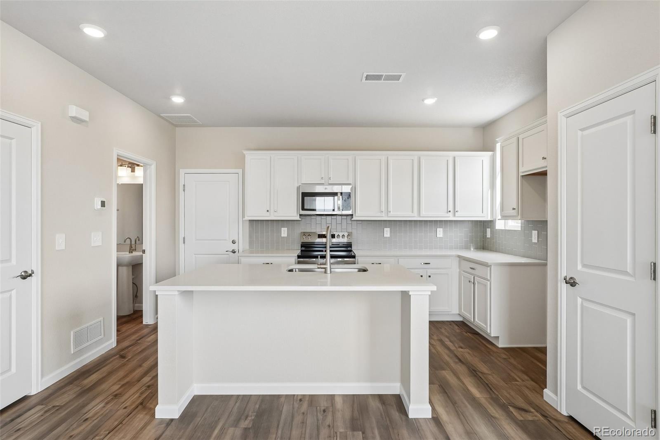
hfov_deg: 95.0
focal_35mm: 16
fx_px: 302
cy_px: 220
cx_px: 330
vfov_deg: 72.0
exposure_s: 1/30
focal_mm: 11
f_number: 8
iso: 160
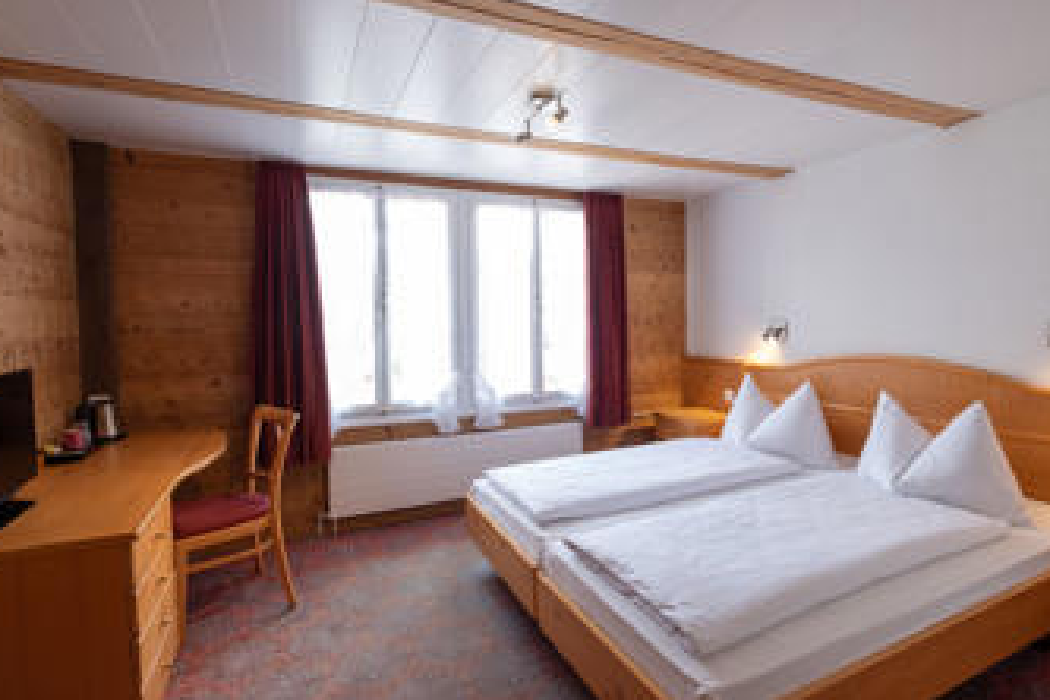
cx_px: 557
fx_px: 525
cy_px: 341
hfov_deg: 89.9
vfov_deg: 67.4
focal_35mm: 18
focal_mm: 10
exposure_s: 1/6
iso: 200
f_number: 8
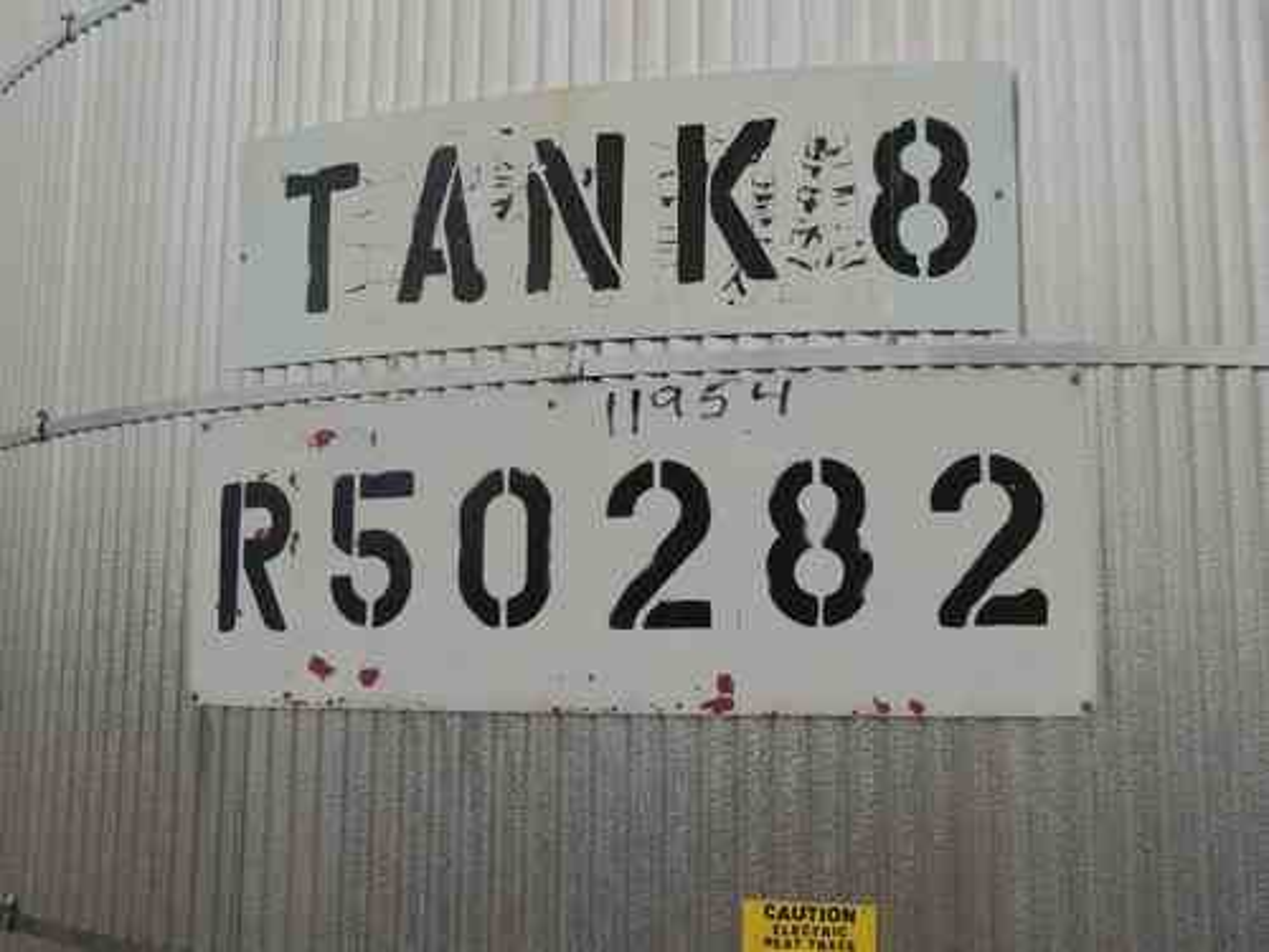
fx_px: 1283
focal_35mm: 35
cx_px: 634
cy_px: 476
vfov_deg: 40.7
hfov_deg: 52.6
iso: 100
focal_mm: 6.2
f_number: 3.3
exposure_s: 1/200
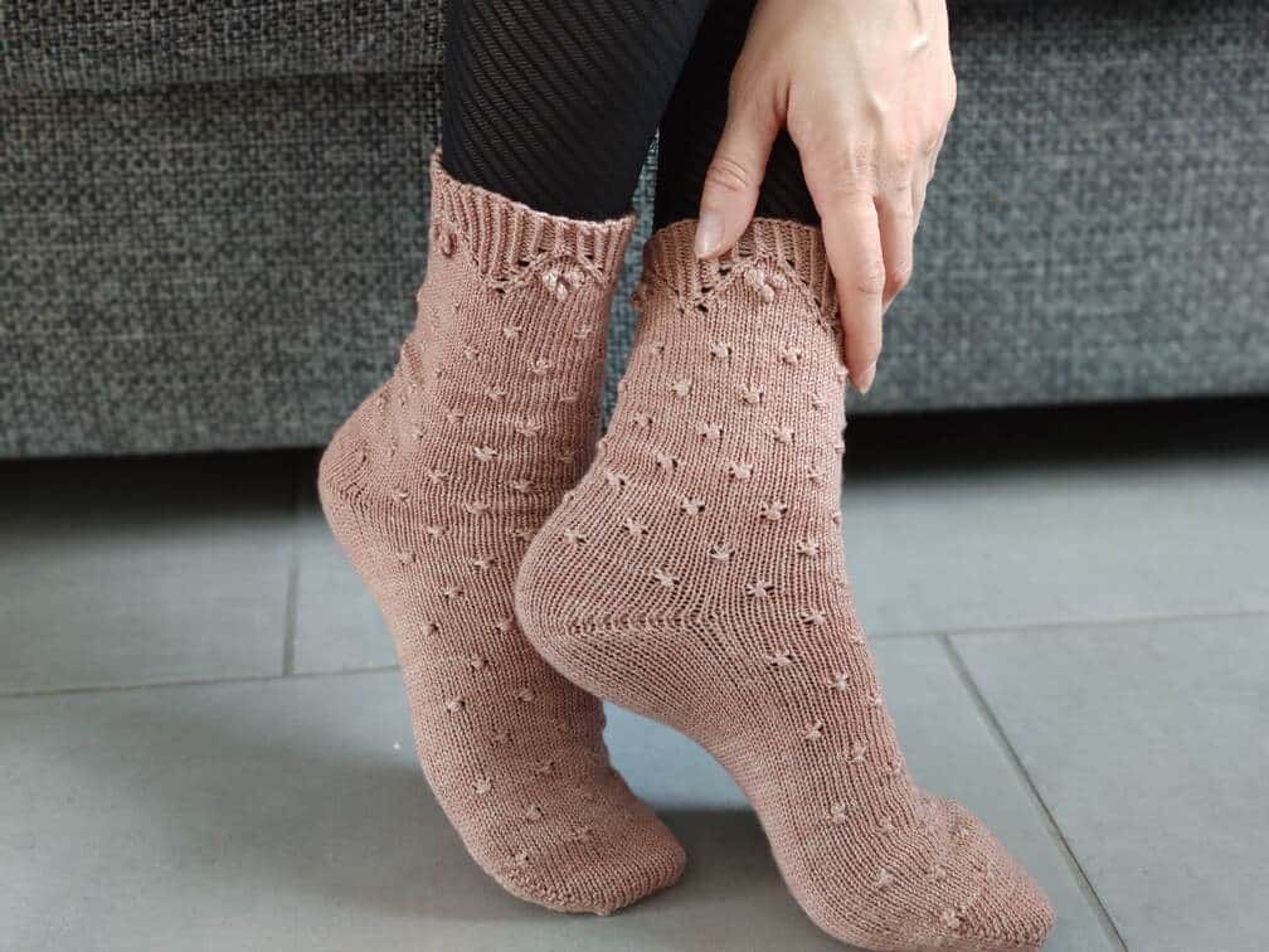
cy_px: 476
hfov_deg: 45.8
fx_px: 1503
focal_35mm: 41
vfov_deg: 35.1
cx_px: 634
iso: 1710
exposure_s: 1/33
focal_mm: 8.16
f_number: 2
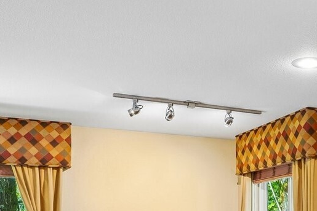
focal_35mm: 56
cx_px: 290
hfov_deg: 33.6
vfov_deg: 22.6
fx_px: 493
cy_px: 241
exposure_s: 1/6
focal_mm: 17
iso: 400
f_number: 8
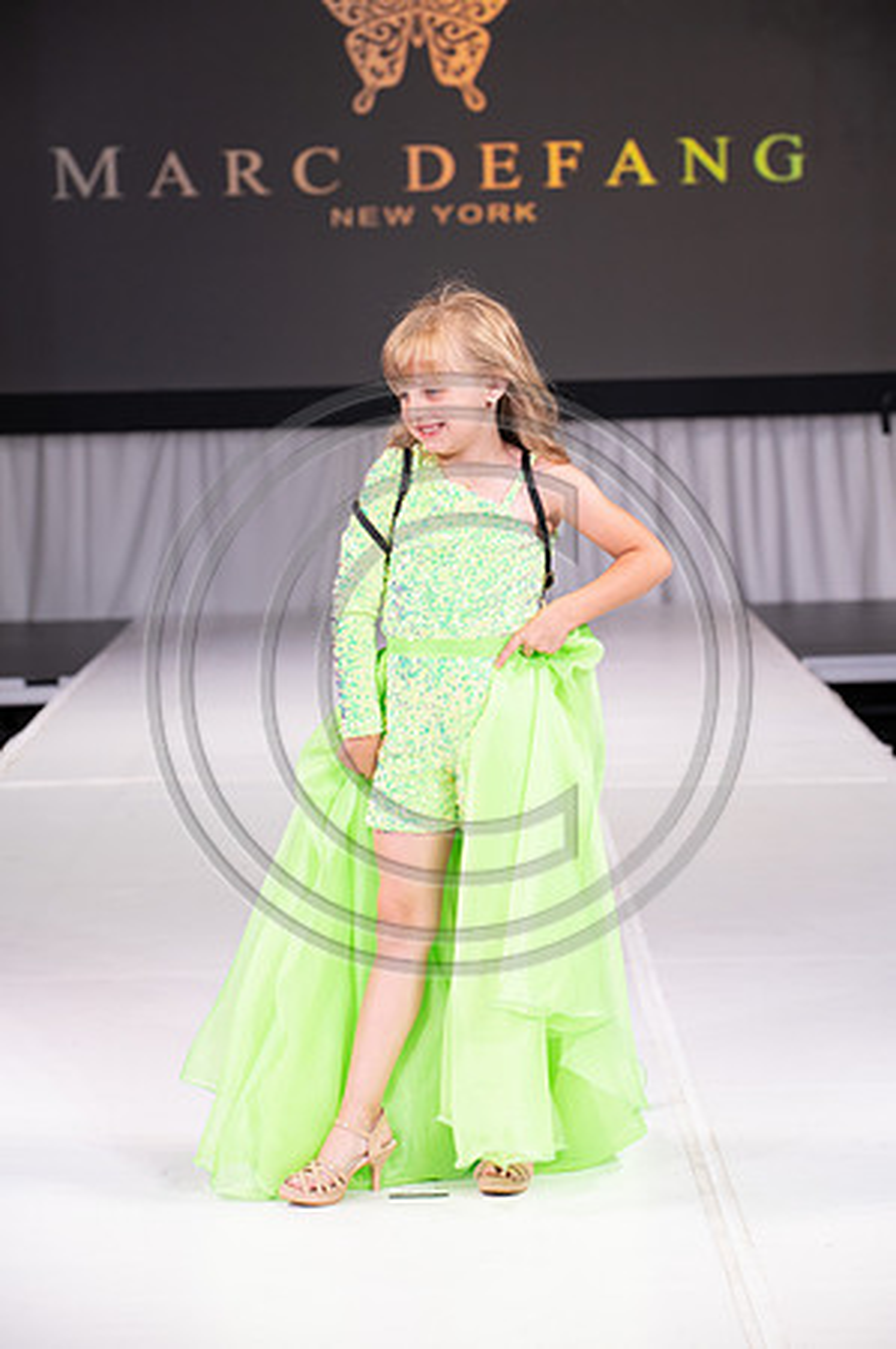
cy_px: 674
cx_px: 448
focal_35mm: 102
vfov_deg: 20.0
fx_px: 3817
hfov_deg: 13.4
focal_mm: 102
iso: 2000
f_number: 5.6
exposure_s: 1/400
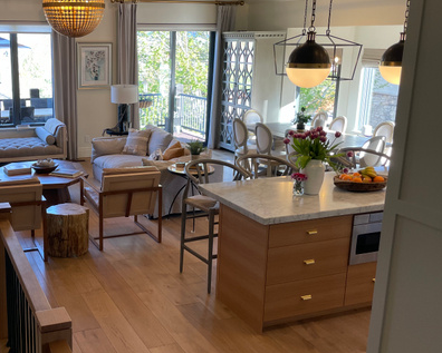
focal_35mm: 41
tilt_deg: -13.8
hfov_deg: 43.5
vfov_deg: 36.5
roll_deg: +1.2
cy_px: 177
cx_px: 116
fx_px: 536
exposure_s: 1/120
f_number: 1.6
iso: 100
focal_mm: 4.2
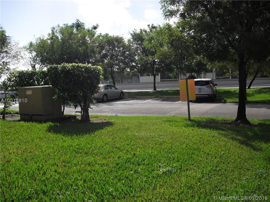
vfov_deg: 39.7
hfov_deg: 51.4
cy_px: 101
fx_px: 281
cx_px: 135
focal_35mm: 36
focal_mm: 6.3
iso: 64
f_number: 7.8
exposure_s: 1/200
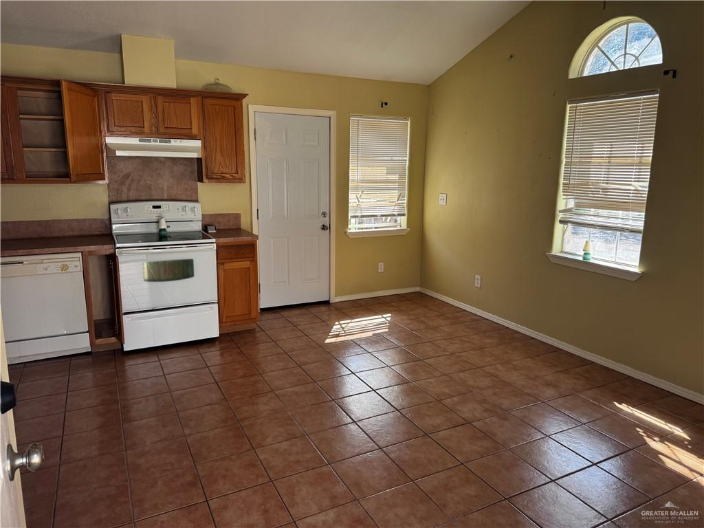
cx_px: 352
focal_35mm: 24
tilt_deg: -10.8
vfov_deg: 56.8
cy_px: 264
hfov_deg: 71.6
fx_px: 488
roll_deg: -0.1
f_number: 1.78
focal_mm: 6.76
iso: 80
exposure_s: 1/306
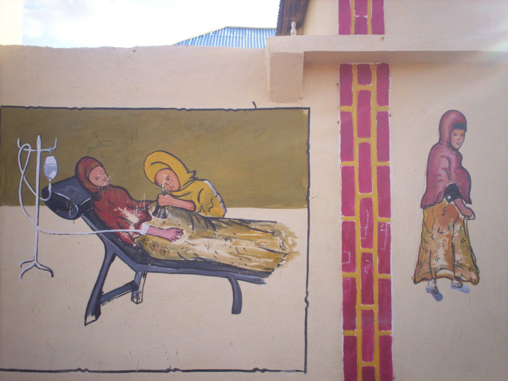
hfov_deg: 51.4
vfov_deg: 39.7
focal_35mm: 36
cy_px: 190
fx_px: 528
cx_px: 254
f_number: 4.5
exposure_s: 1/174
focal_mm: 6
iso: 100
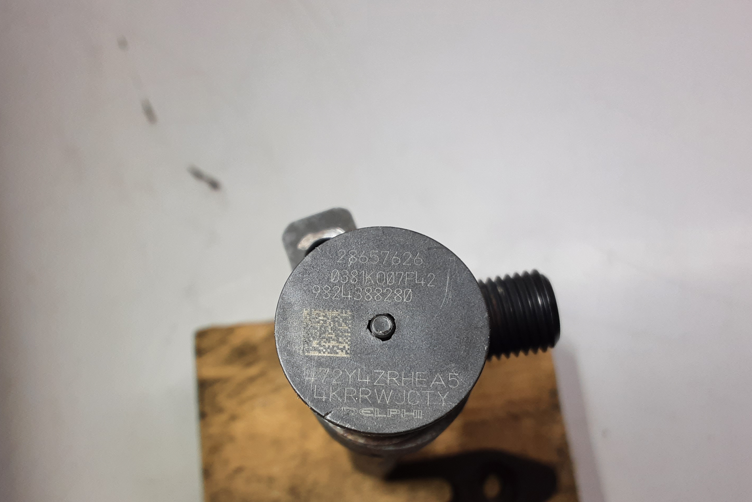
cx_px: 367
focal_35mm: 32
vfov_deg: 40.8
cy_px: 313
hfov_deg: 58.7
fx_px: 668
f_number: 1.9
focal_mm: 2.91
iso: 50
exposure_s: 1/100
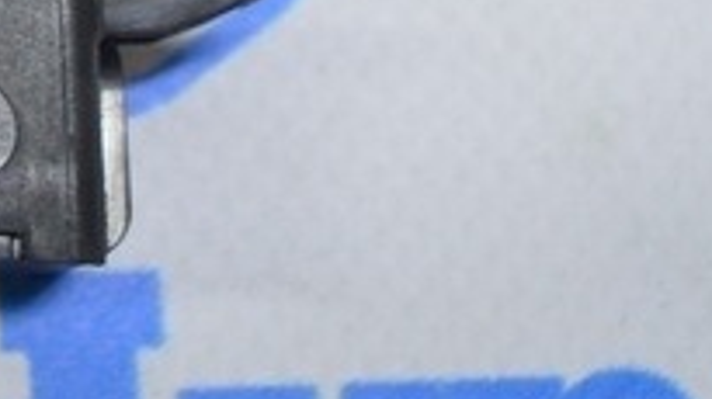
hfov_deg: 12.9
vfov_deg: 7.5
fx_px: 2962
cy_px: -342
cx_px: -410
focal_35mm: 157
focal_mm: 20
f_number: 3.5
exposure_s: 1/40
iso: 400
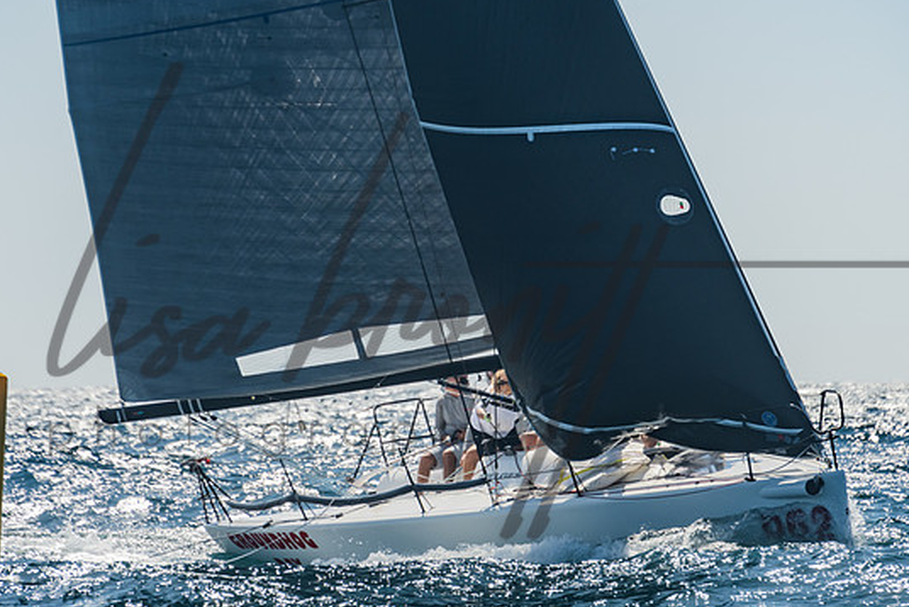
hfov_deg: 7.0
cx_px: 461
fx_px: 7478
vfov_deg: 4.6
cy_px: 311
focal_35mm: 296
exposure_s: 1/500
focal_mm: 180
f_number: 6.3
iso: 160
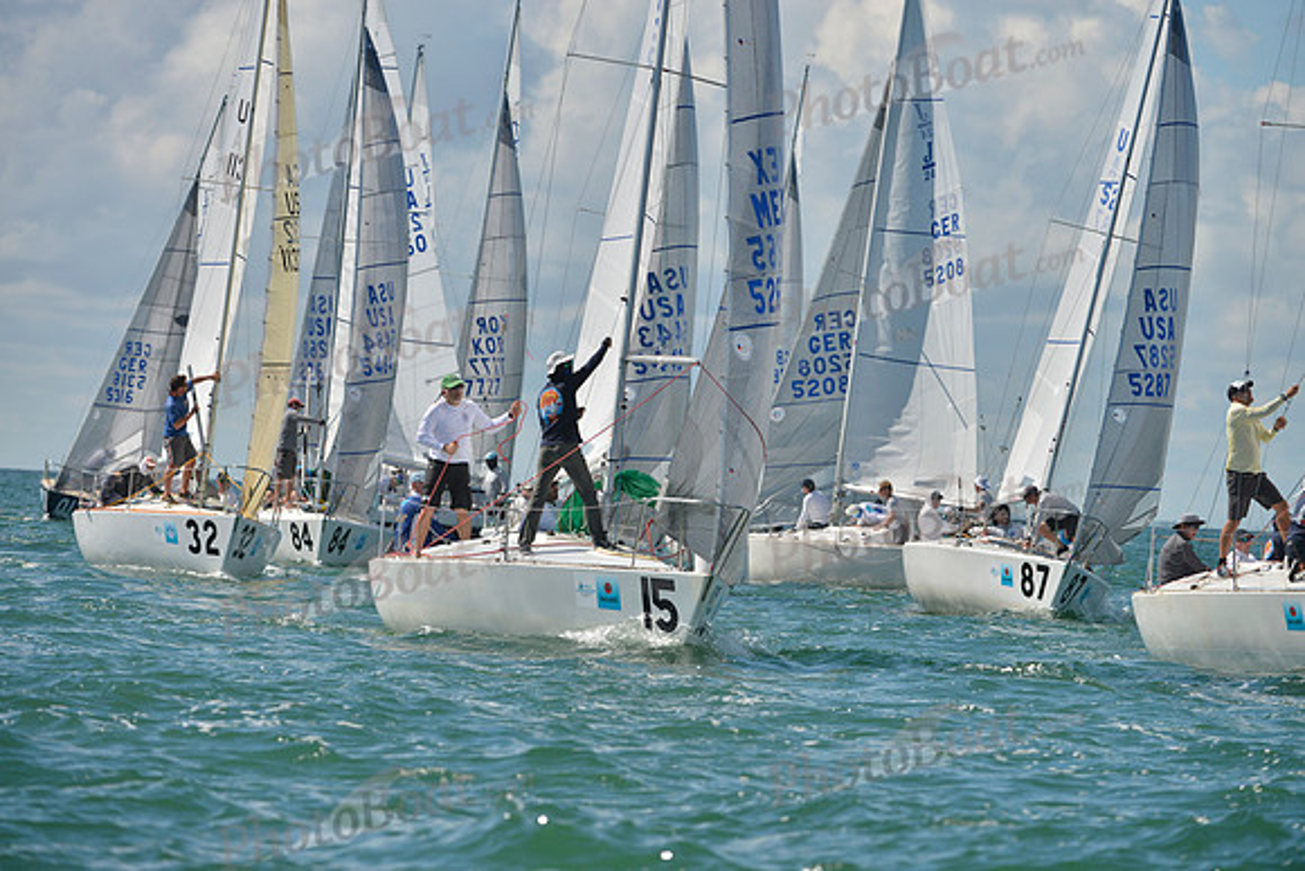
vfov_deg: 5.5
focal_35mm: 250
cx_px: 652
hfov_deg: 8.2
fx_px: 9064
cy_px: 436
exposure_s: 1/1250
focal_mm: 250
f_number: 6.3
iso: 200
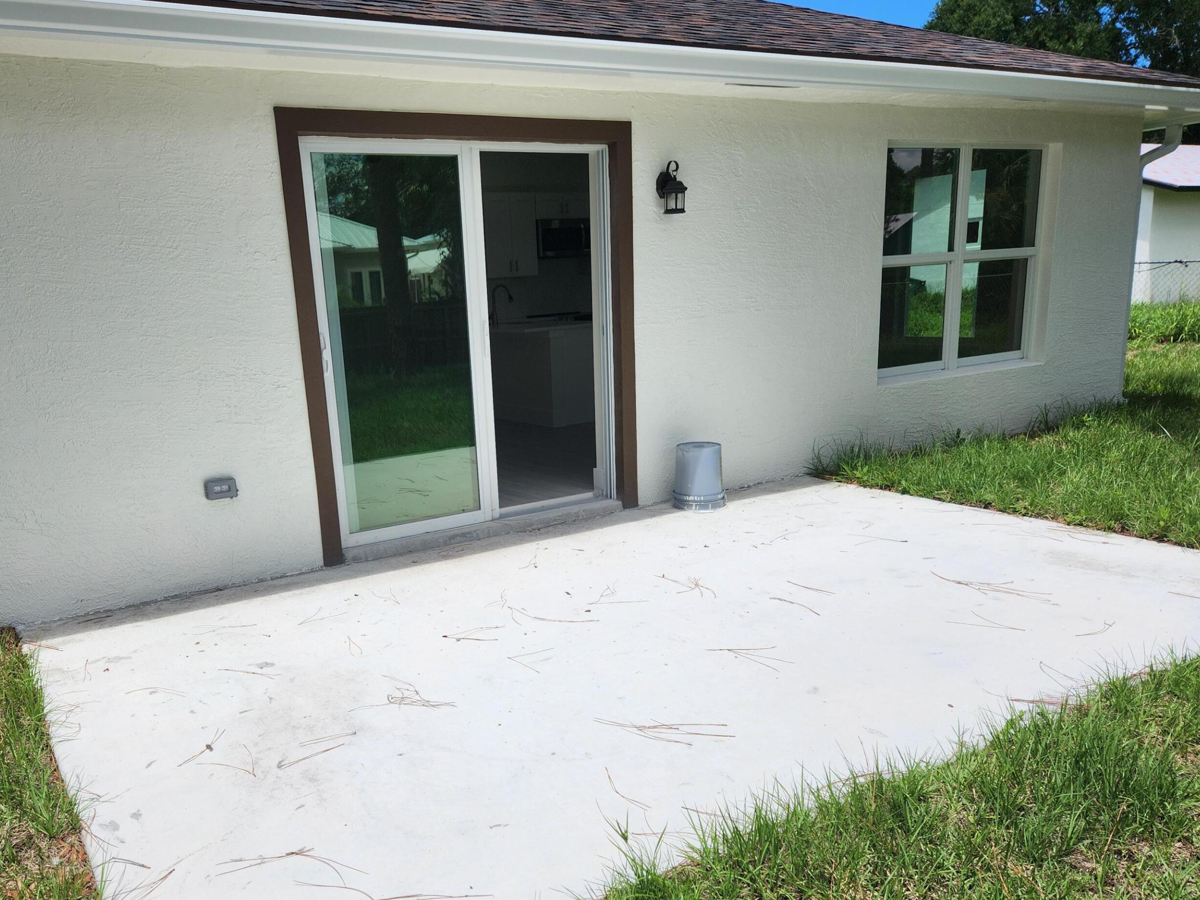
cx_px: 502
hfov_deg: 63.1
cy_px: 539
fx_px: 971
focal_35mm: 28
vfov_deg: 49.4
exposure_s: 1/2537
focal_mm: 5.4
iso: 20
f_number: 1.8
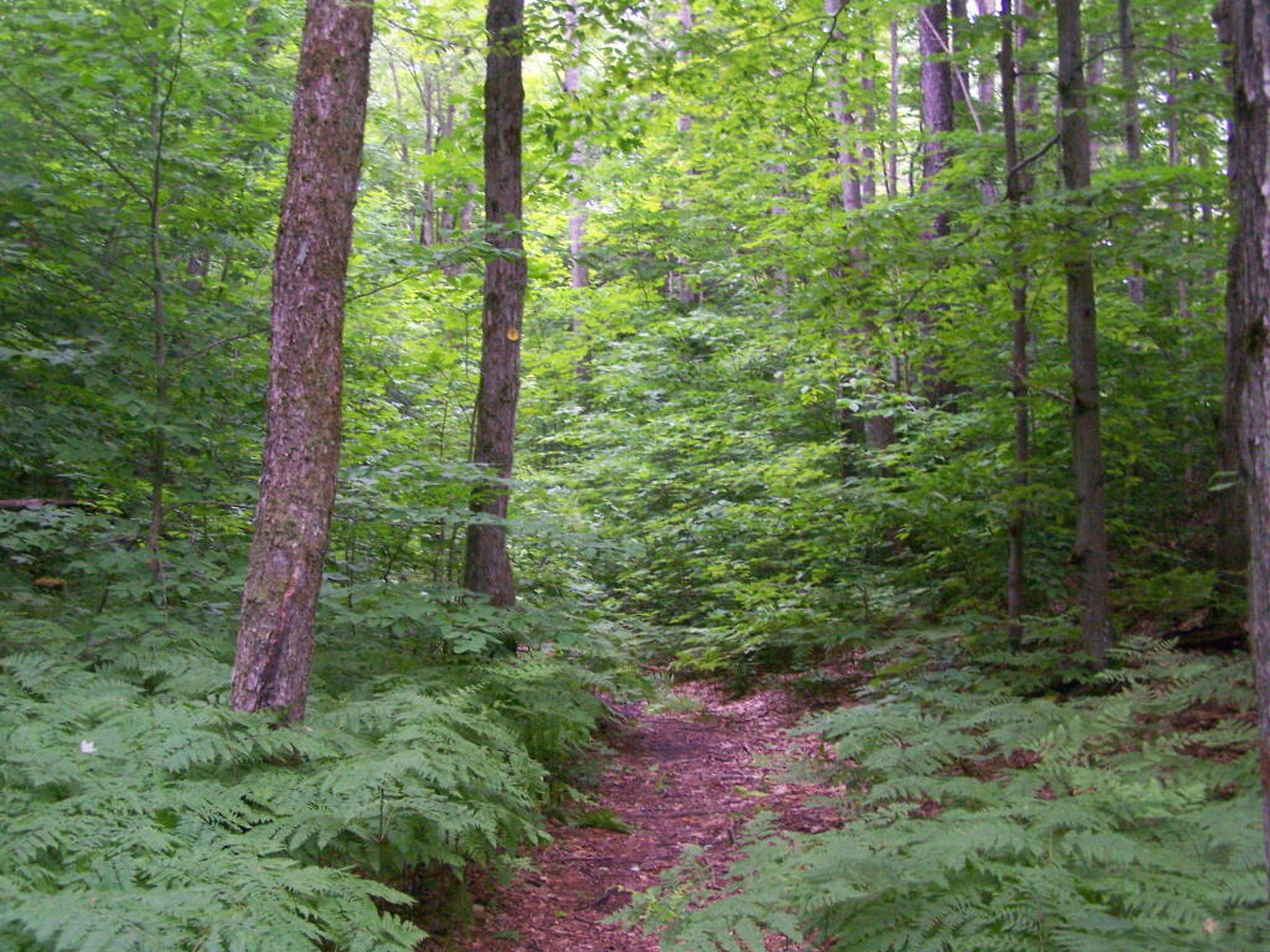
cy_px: 476
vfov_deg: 36.0
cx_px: 635
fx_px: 1468
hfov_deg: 46.8
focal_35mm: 40
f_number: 2.8
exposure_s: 1/30
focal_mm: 6.7
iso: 400
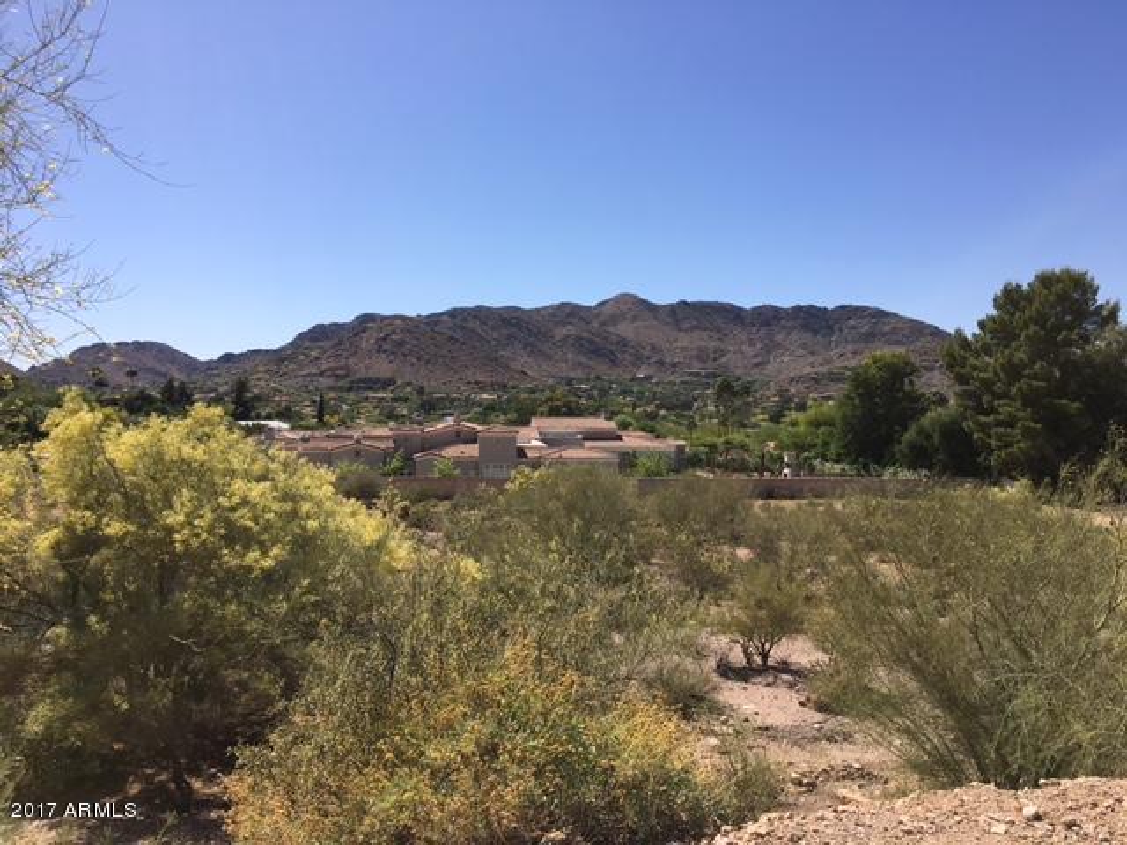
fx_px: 944
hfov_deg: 61.7
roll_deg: +0.0
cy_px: 422
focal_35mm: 29
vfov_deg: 48.2
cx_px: 564
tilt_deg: -0.2
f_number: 2.2
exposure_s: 1/1972
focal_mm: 4.15
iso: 25
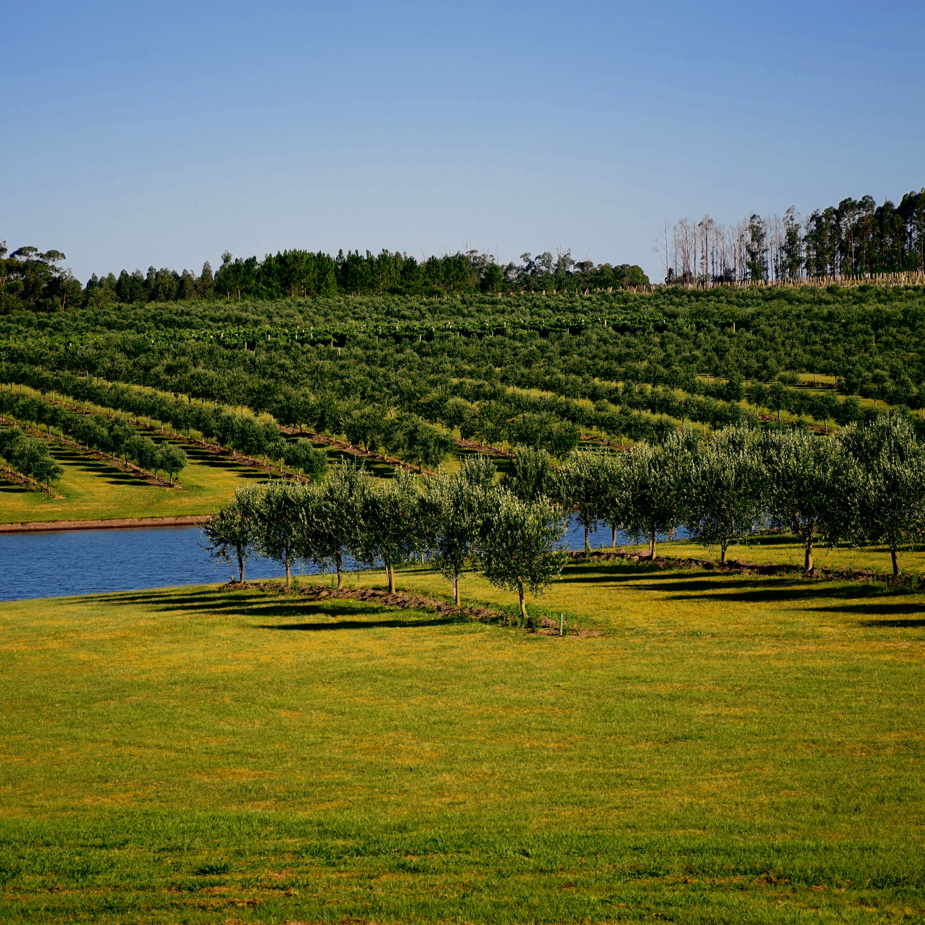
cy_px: 463
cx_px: 419
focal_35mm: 163
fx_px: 4917
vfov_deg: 10.7
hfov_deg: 10.7
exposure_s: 1/500
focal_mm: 85
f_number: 5.3
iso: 100
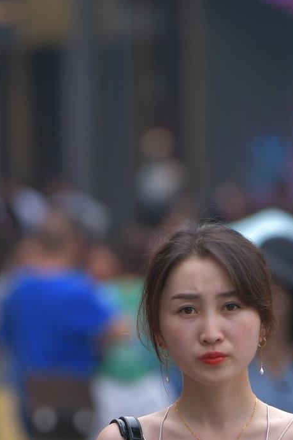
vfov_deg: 2.6
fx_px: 9644
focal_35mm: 790
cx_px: 228
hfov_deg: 1.7
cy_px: 740
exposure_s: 1/800
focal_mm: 200
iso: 320
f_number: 4
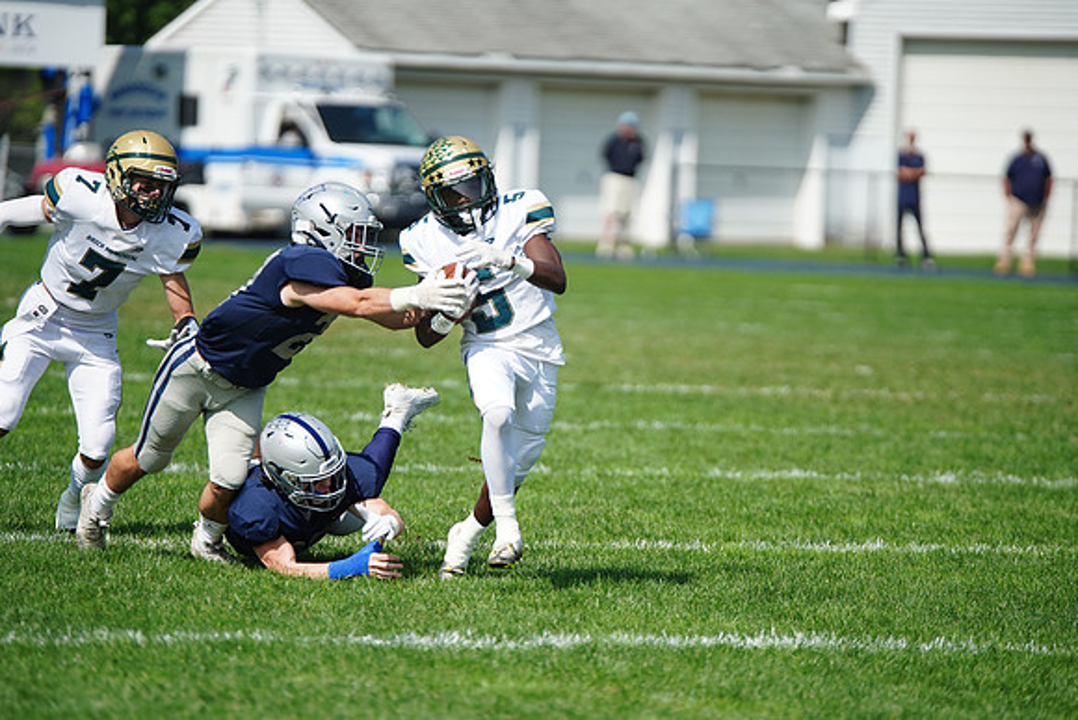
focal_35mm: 261
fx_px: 7817
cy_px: 360
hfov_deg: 7.9
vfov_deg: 5.3
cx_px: 539
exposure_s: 1/5000
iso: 400
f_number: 2.8
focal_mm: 261
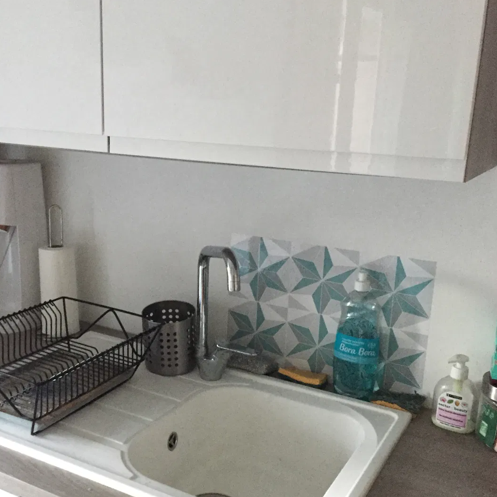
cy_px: 274
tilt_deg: -14.4
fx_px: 634
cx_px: 214
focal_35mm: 39
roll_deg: -1.7
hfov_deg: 42.7
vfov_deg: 42.8
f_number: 2.2
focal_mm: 4.15
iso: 320
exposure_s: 1/17
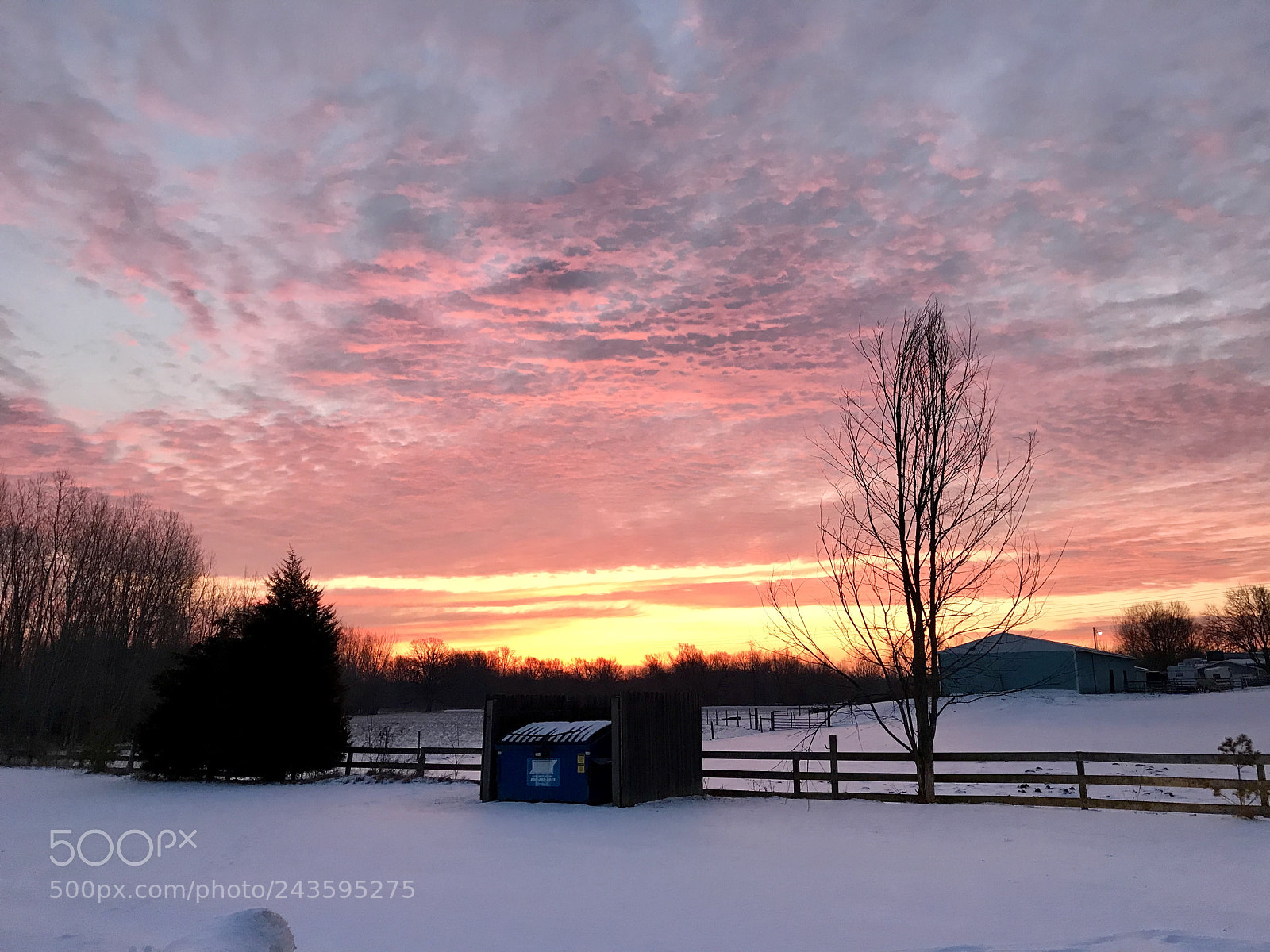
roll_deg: +1.1
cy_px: 476
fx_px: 1027
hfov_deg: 63.4
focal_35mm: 28
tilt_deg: +13.0
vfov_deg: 49.7
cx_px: 635
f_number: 1.8
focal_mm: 3.99
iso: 25
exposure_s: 1/30
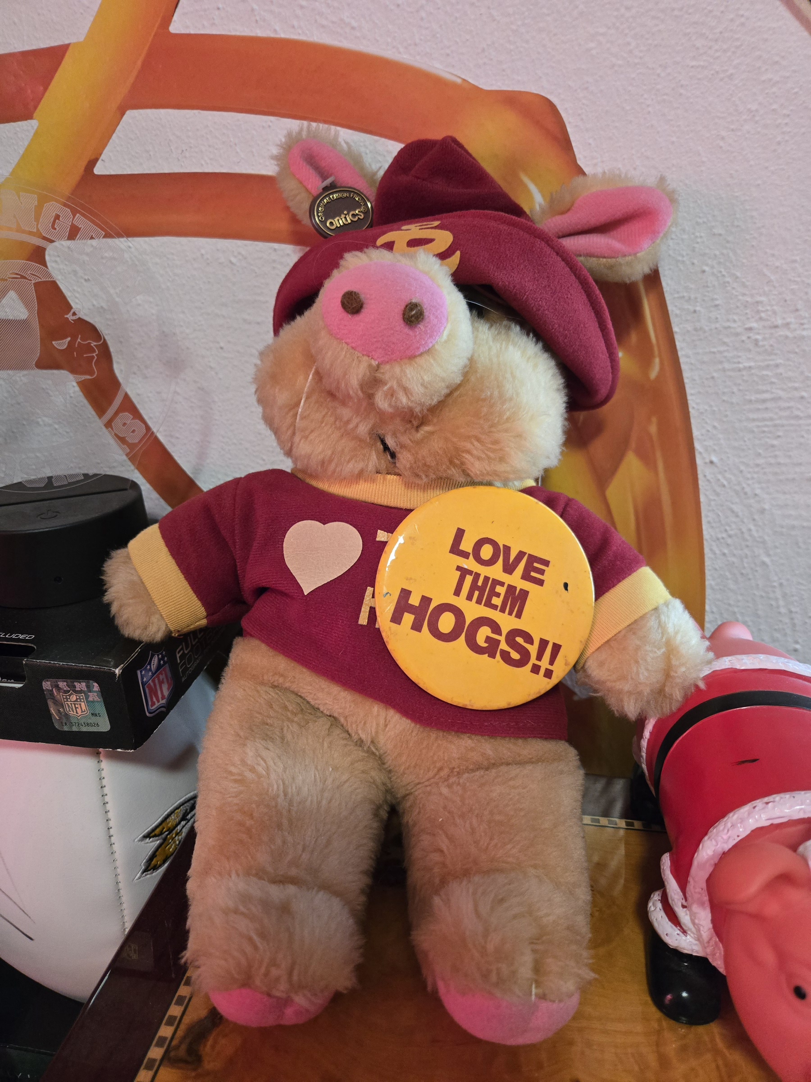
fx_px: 718
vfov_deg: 73.9
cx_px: 406
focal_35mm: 23
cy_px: 541
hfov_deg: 58.9
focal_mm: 5.4
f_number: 1.8
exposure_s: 1/120
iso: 800
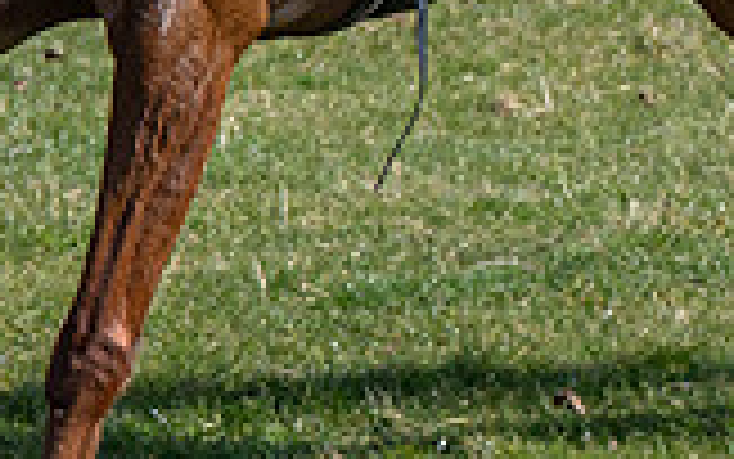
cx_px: 297
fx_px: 11606
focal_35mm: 580
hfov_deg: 3.6
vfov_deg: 2.3
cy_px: -319
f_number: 5
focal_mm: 80
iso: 200
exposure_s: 1/1250
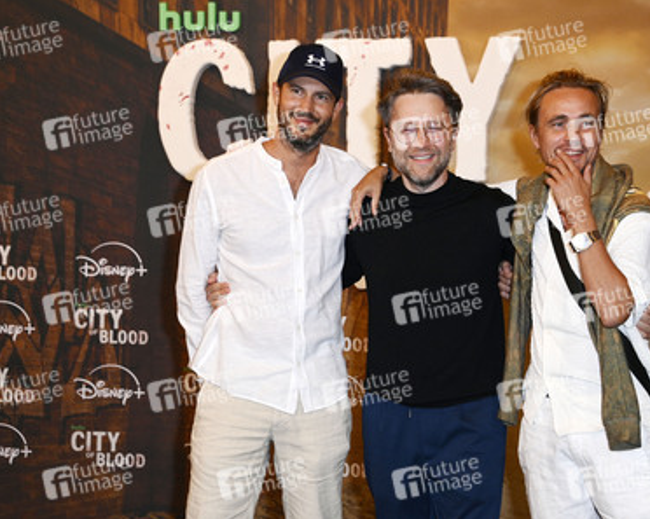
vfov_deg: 20.7
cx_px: 391
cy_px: 260
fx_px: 1422
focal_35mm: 74
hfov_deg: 25.7
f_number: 5.6
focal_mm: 65
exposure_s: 1/250
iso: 800
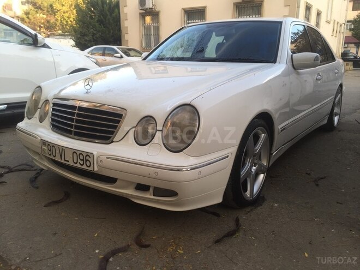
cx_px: 180
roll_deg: -1.0
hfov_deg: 61.7
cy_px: 135
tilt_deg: -10.8
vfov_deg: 48.2
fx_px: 302
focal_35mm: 29
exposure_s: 1/111
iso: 32
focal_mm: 4.15
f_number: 2.2
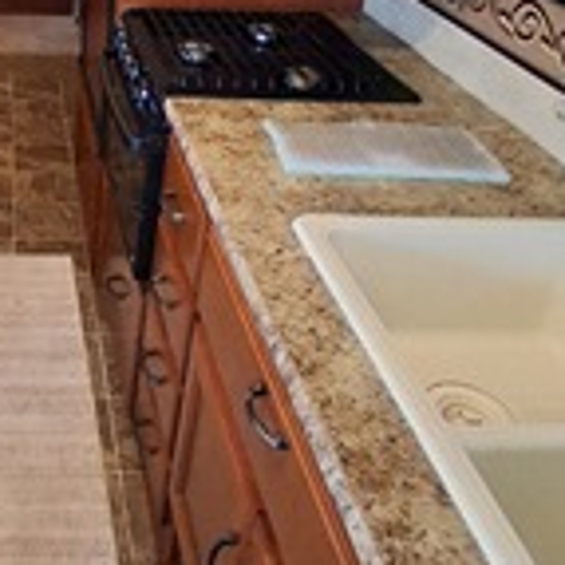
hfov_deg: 36.8
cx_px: 28
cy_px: 103
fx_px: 776
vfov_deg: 38.3
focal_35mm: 42
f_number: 2.2
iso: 500
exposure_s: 1/50
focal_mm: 1.4
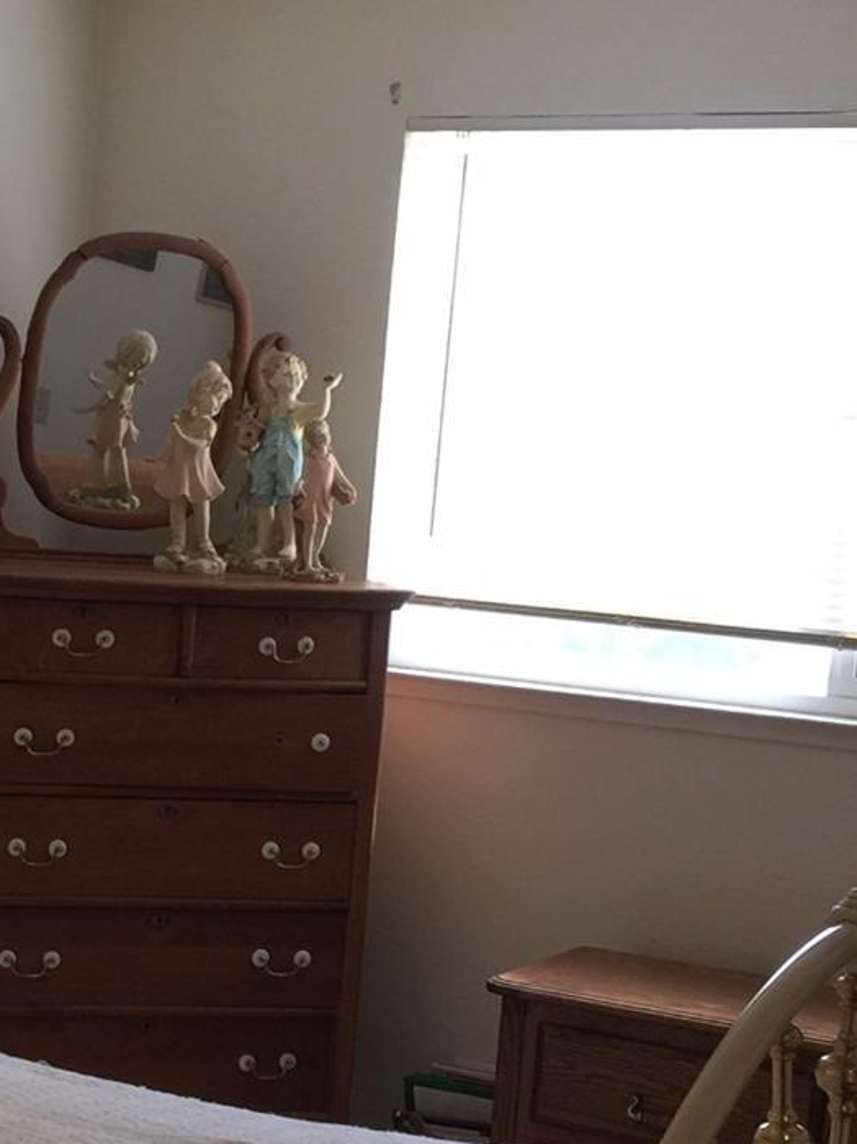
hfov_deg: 17.1
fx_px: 2741
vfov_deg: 23.4
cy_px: 769
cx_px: -111
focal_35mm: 83
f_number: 2.2
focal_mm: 4.15
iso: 32
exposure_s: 1/40
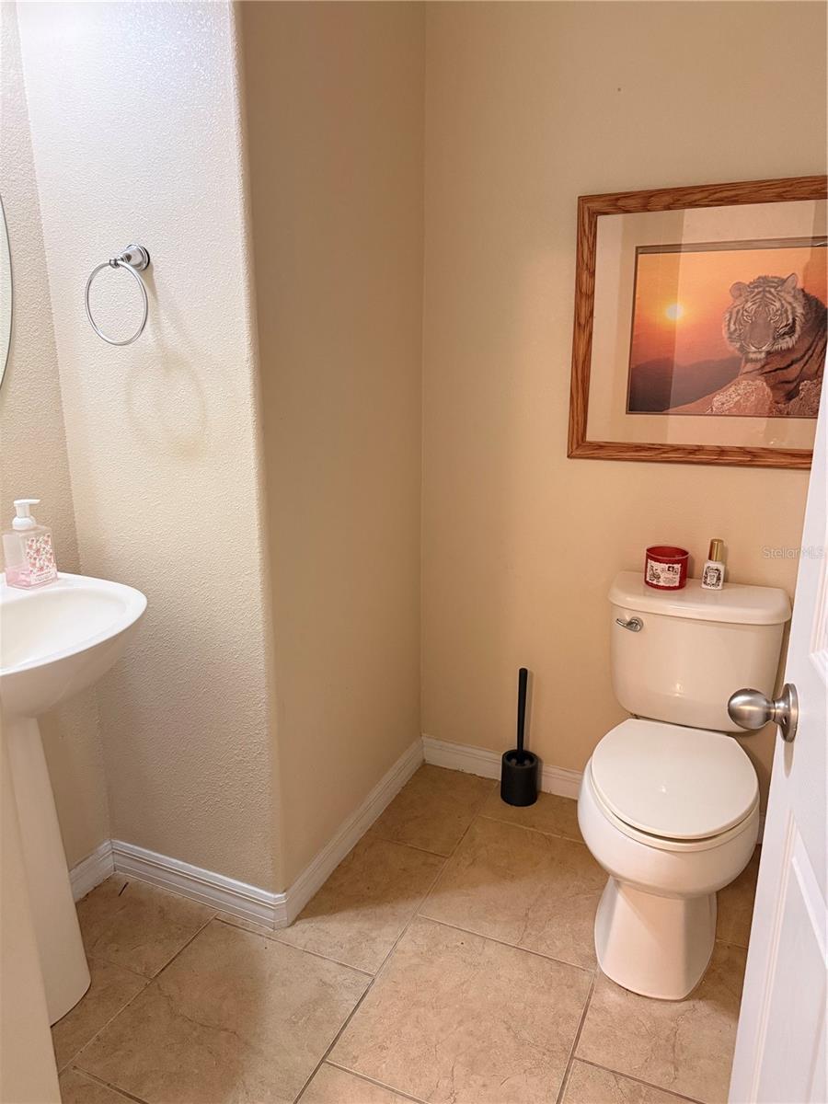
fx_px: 765
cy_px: 552
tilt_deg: -15.2
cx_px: 414
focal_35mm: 24
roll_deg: -0.9
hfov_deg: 56.8
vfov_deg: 71.6
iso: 640
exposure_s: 1/60
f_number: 1.78
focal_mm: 6.76
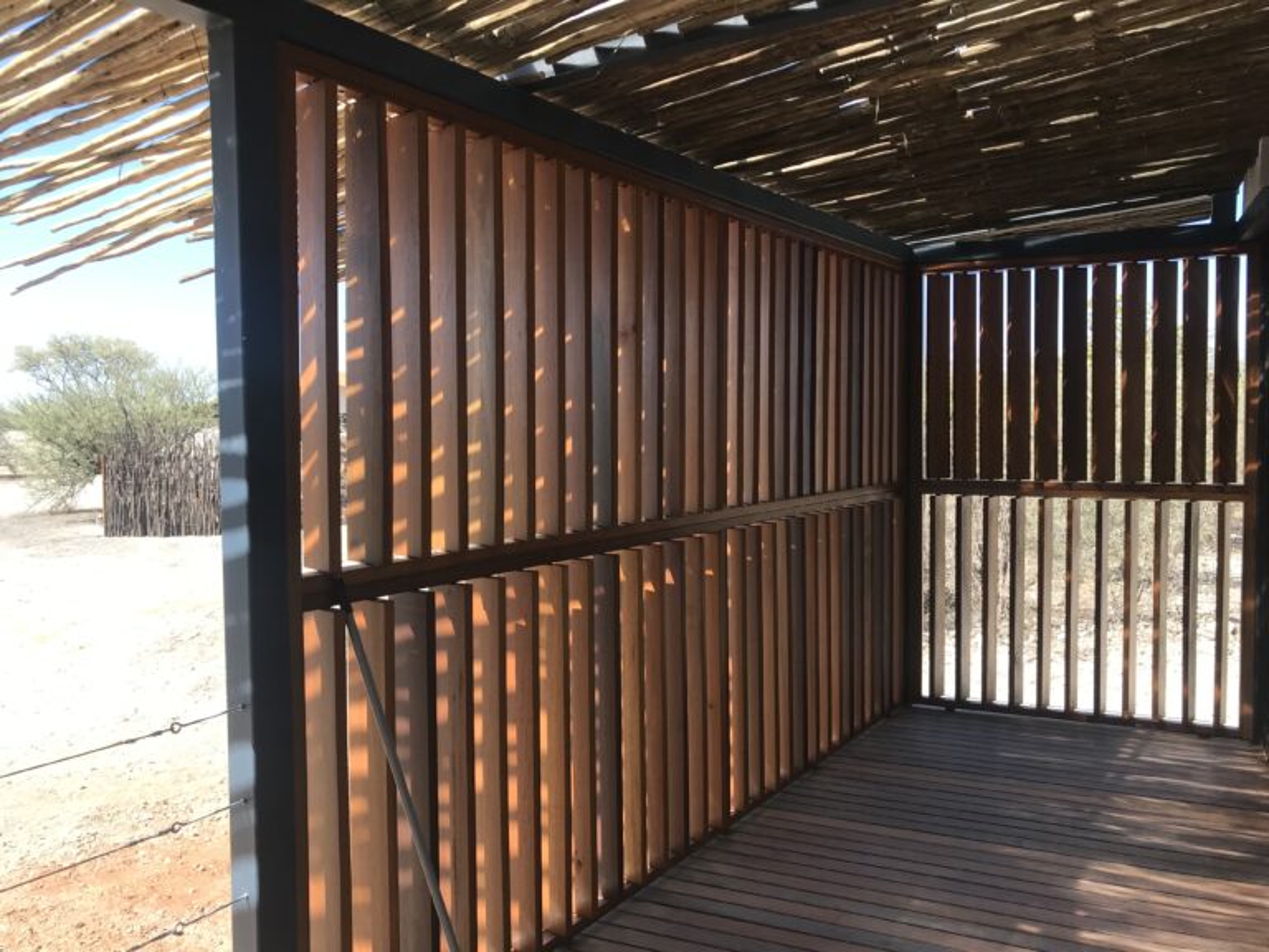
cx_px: 634
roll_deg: +0.7
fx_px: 1026
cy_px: 476
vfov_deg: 49.7
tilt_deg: -4.5
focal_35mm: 28
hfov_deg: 63.4
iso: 20
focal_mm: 3.99
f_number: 1.8
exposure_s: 1/660
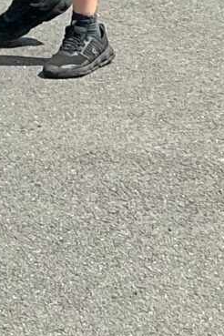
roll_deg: +0.3
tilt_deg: -12.5
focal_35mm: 209
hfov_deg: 6.6
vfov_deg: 9.6
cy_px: -134
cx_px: 7
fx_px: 1951
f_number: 1.8
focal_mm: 3
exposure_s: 1/1626
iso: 25
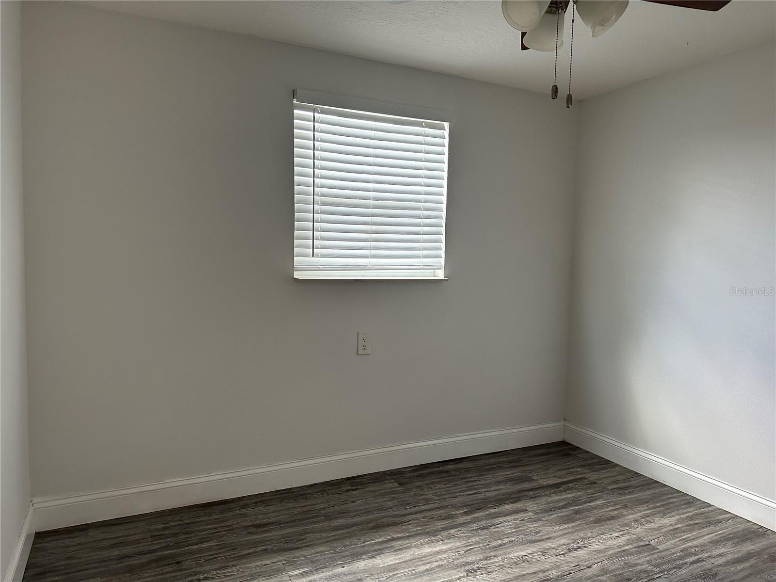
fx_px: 538
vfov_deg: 56.8
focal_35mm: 24
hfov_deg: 71.6
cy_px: 291
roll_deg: -1.5
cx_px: 388
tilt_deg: -3.0
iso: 200
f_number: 1.78
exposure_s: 1/120
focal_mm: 6.86
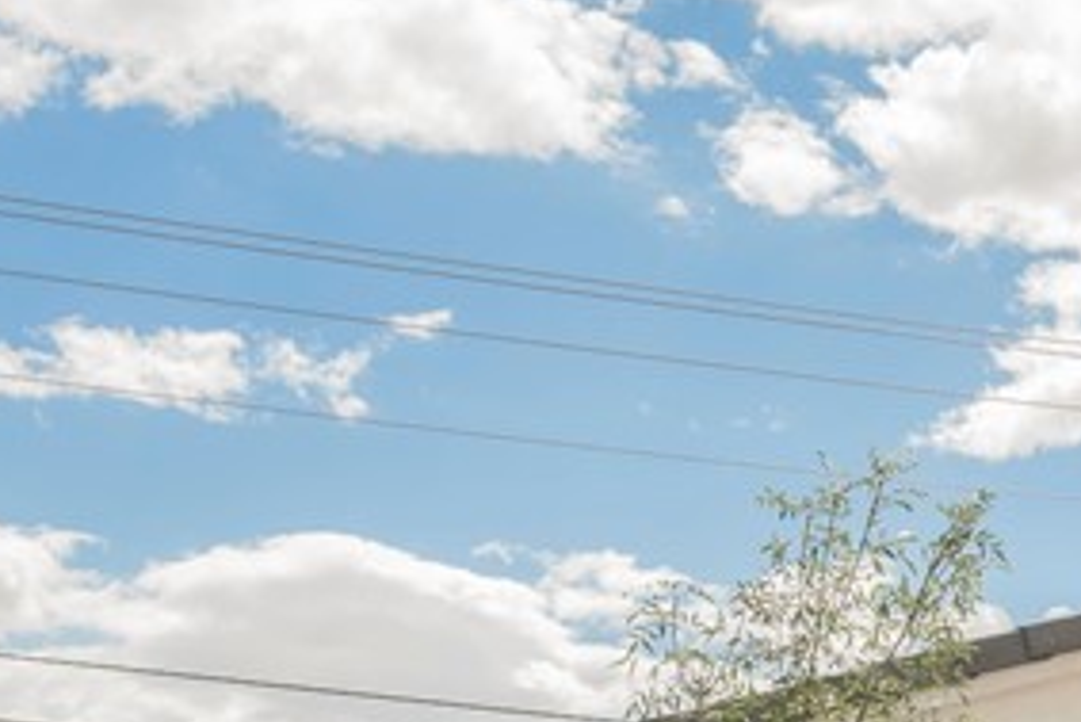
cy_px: 1157
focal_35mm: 115
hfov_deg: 16.1
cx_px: 1688
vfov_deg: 11.3
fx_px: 3455
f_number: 8
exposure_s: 1/320
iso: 100
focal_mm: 30
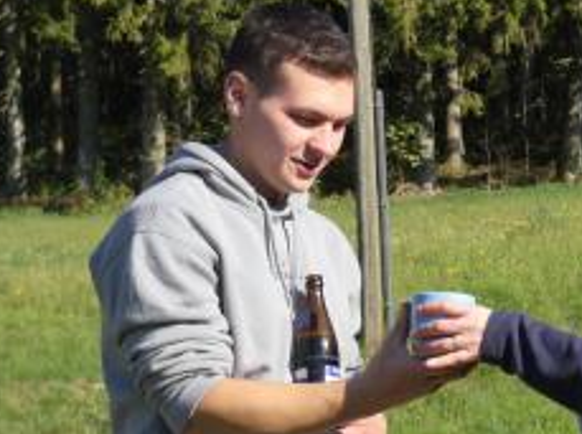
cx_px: 386
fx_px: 2233
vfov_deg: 11.1
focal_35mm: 133
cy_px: 231
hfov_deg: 14.8
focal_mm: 13.7
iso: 80
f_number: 4.4
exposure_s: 1/400
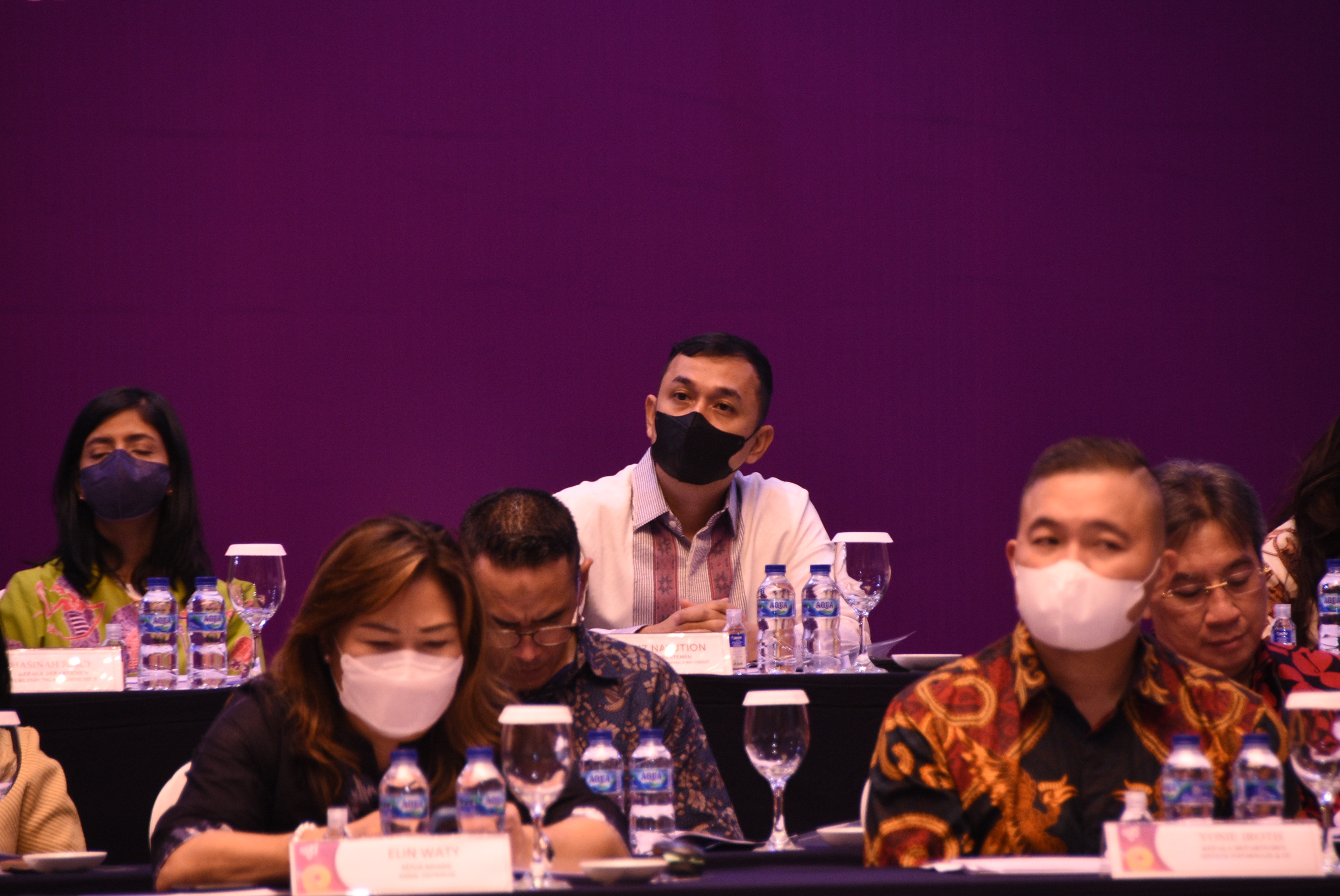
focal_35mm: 300
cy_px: 448
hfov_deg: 6.9
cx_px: 670
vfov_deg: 4.6
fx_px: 11175
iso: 1250
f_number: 5.6
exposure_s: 1/30
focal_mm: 200
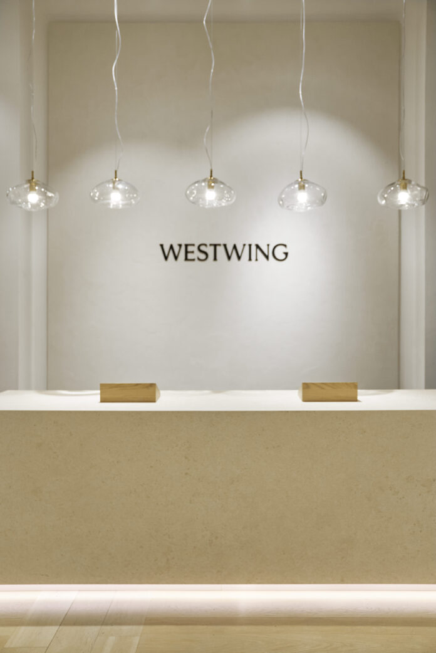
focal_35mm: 30
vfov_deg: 61.9
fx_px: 544
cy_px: 326
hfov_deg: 43.7
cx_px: 218
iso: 800
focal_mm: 30
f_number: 2.8
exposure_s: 1/320
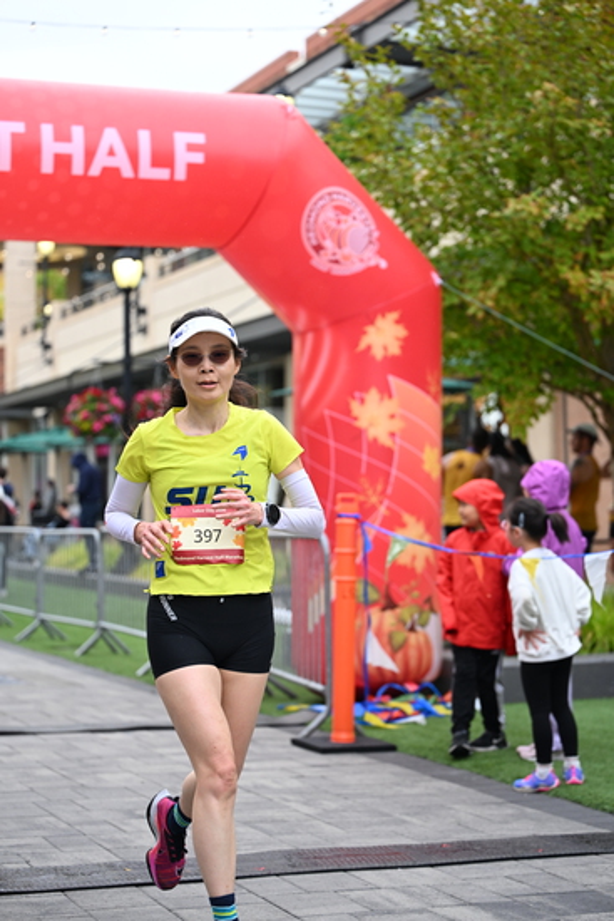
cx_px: 307
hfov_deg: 18.9
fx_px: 1841
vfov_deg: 28.1
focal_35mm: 72
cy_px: 460
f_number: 2.8
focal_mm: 72
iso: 1000
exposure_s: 1/1600
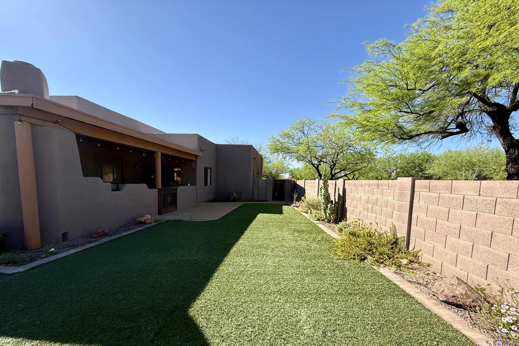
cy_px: 200
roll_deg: -1.8
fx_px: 216
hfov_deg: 100.4
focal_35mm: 15
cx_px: 263
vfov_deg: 76.8
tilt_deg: -5.0
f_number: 2.2
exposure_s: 1/970
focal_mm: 2.22
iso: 50
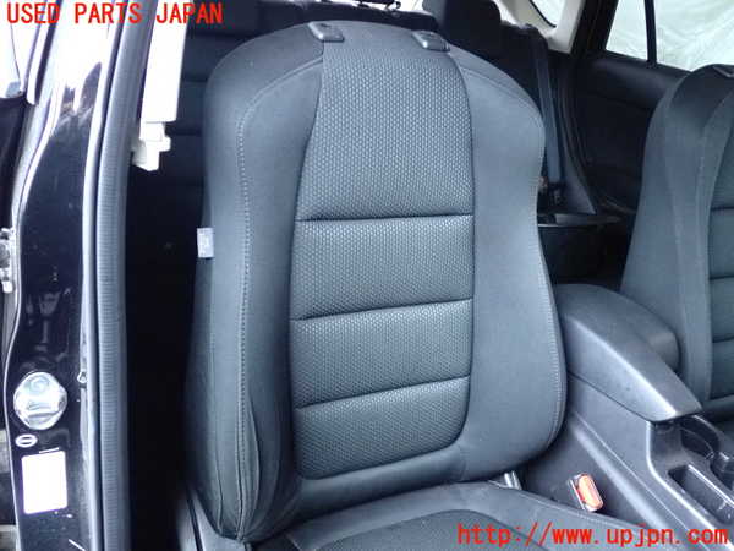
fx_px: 679
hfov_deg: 56.8
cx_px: 367
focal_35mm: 32
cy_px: 276
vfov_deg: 44.2
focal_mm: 5.79
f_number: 2.4
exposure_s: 1/125
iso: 1600
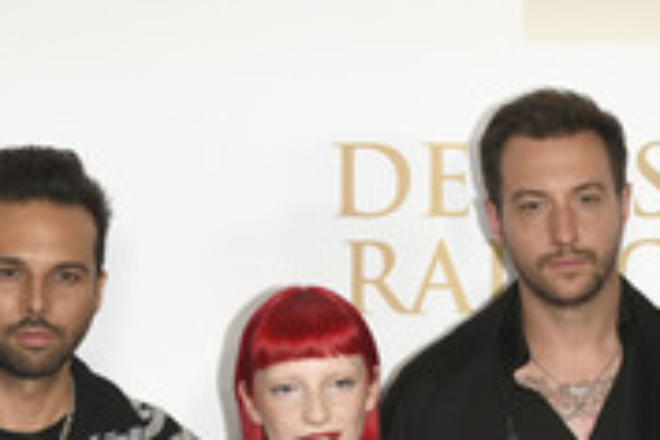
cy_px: 492
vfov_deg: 7.7
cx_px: 352
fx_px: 3263
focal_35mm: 178
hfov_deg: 11.5
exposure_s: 1/500
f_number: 3.2
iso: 640
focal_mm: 70
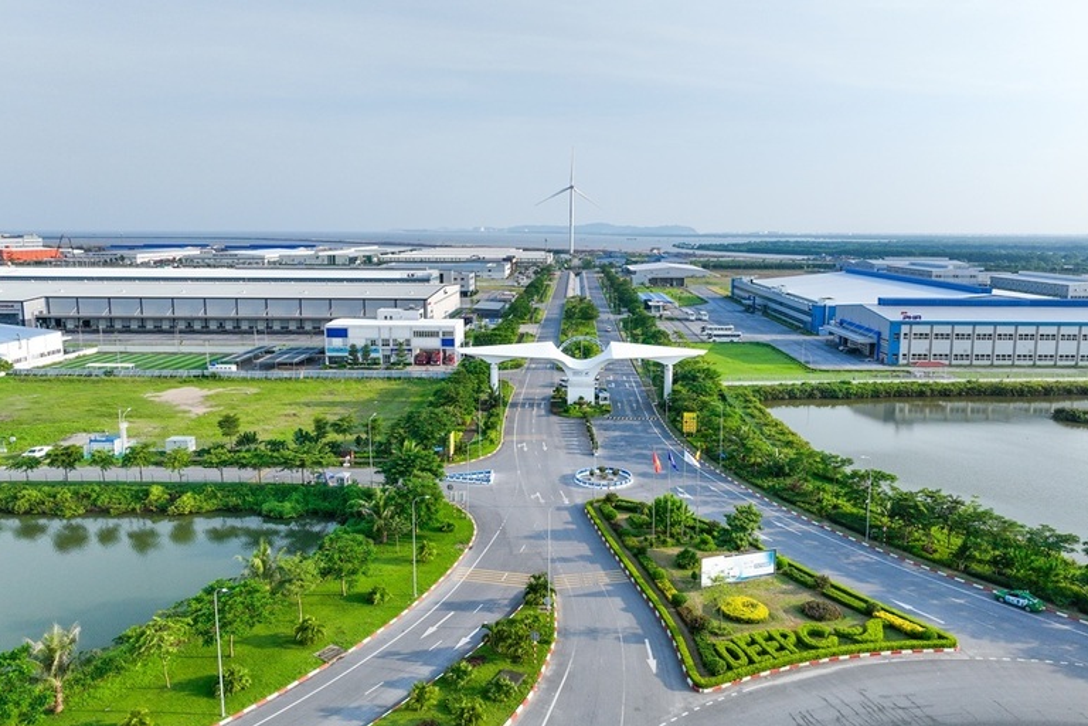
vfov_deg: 49.5
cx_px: 565
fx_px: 786
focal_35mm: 26
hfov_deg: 69.4
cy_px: 345
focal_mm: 12.29
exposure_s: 1/800
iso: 100
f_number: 4
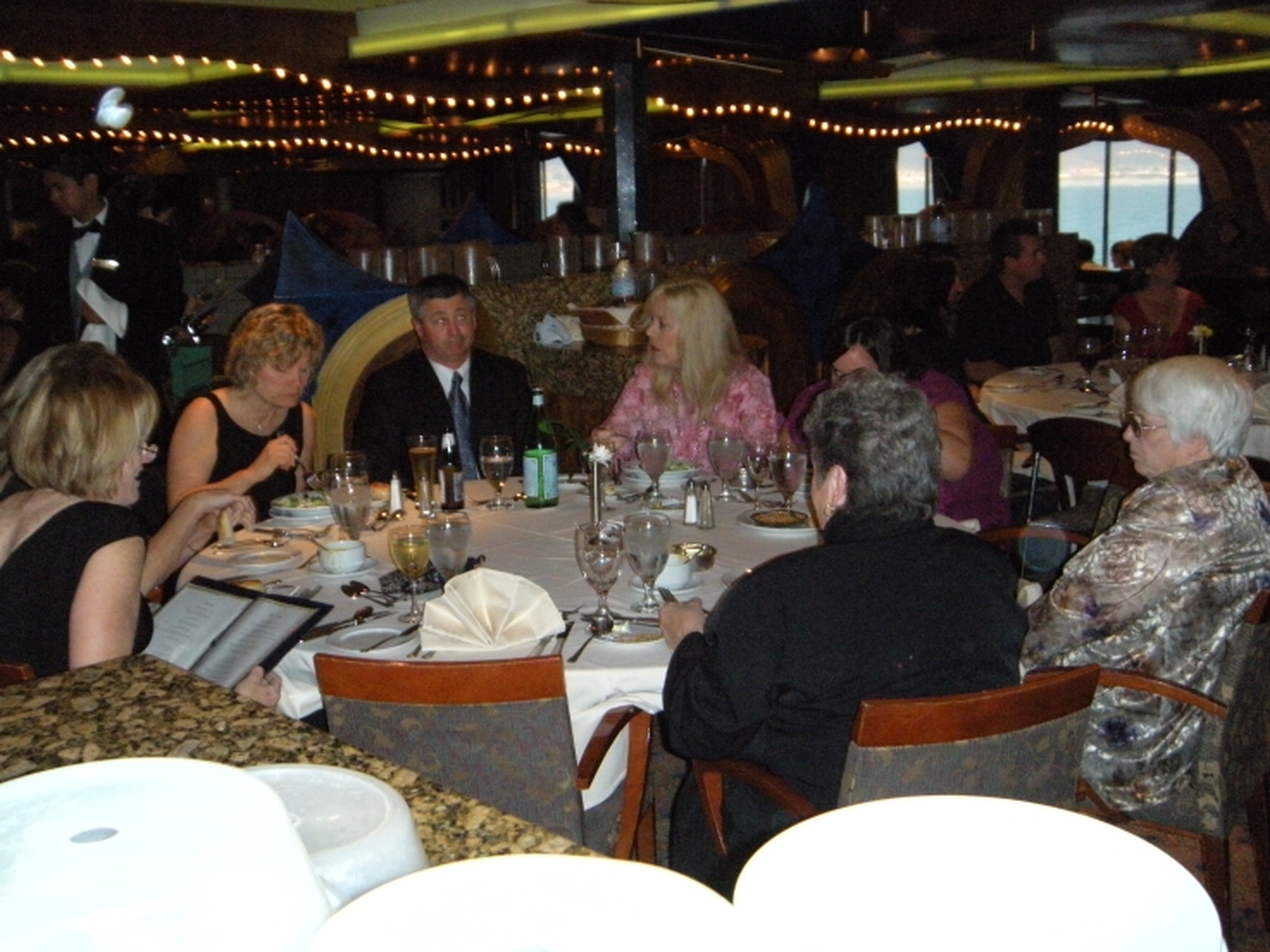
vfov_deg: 32.9
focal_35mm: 44
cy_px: 476
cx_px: 635
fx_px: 1615
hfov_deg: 42.9
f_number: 4
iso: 510
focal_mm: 7.4
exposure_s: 1/60
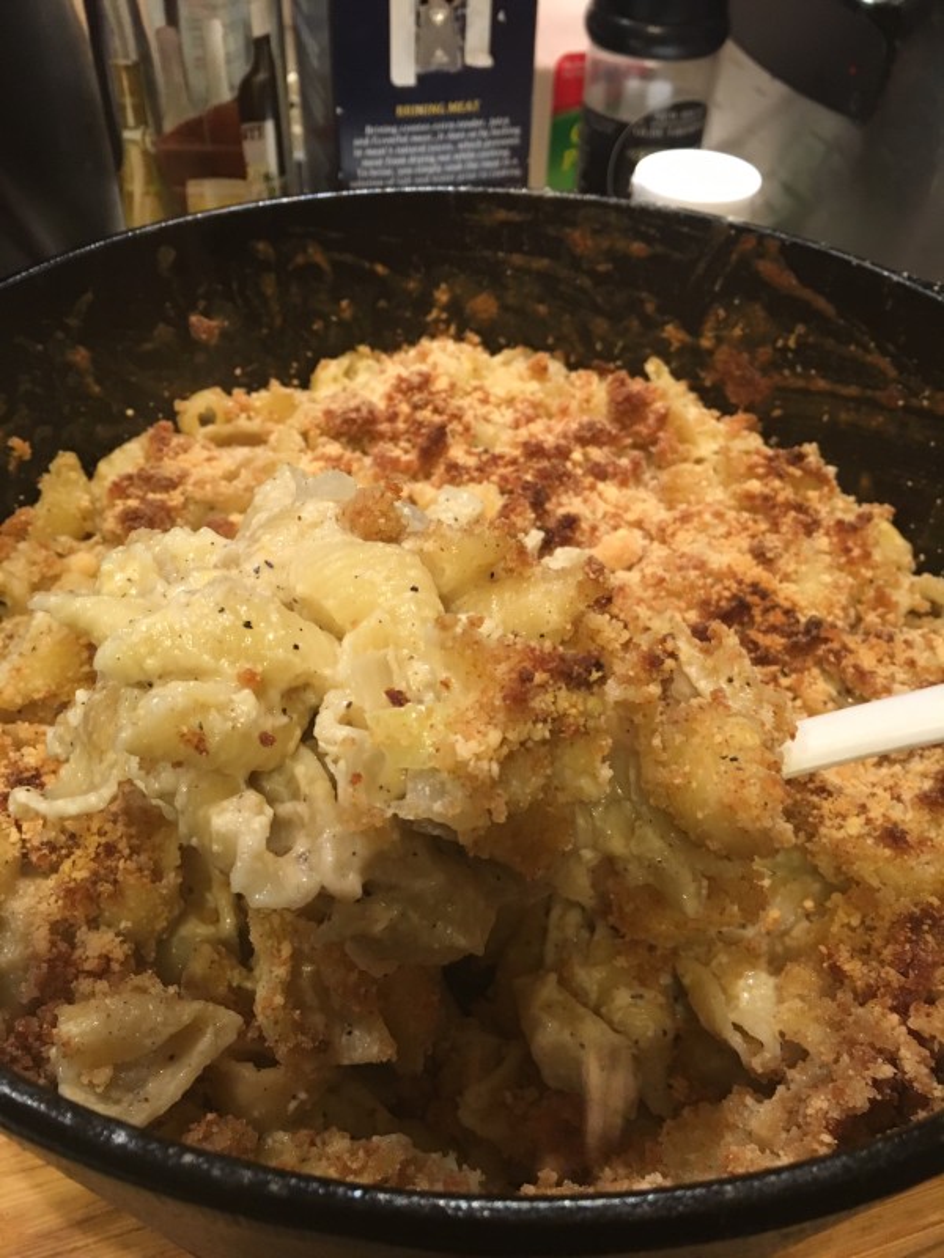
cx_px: 472
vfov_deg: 61.7
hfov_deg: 48.2
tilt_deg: -42.3
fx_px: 1054
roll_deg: -1.3
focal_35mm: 29
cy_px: 629
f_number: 2.2
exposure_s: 1/30
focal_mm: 4.15
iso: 125
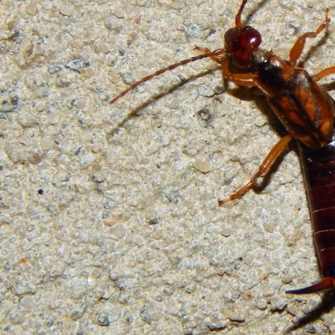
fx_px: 3712
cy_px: 132
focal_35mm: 339
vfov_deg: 5.2
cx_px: 313
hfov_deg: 5.2
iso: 200
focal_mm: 32.8
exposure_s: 1/30
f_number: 10.5
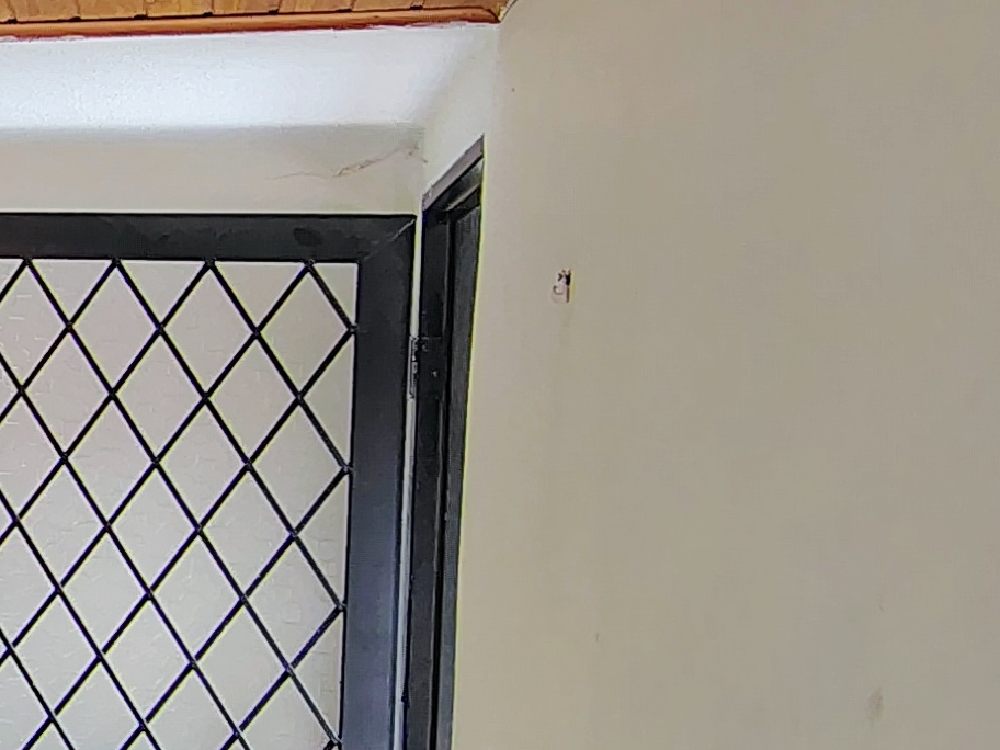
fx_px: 2109
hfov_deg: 19.4
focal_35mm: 73
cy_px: 404
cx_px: -837
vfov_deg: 20.2
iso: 236
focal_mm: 2.13
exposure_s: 1/60
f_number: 2.2
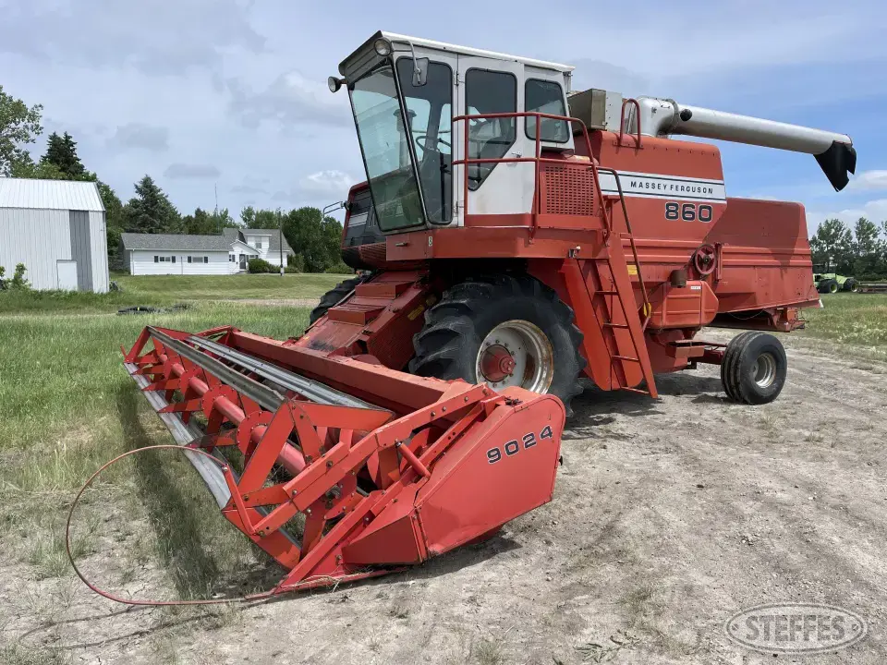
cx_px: 444
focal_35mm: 26
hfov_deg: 67.3
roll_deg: +0.3
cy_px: 332
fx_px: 666
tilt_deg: -4.5
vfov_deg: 53.1
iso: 32
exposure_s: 1/3344
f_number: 1.6
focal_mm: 5.1
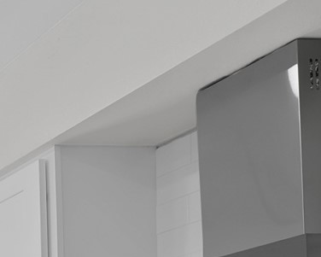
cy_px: 427
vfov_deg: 20.2
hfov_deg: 15.8
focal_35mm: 60
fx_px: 570
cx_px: -430
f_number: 9
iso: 640
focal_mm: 12
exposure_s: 1/10
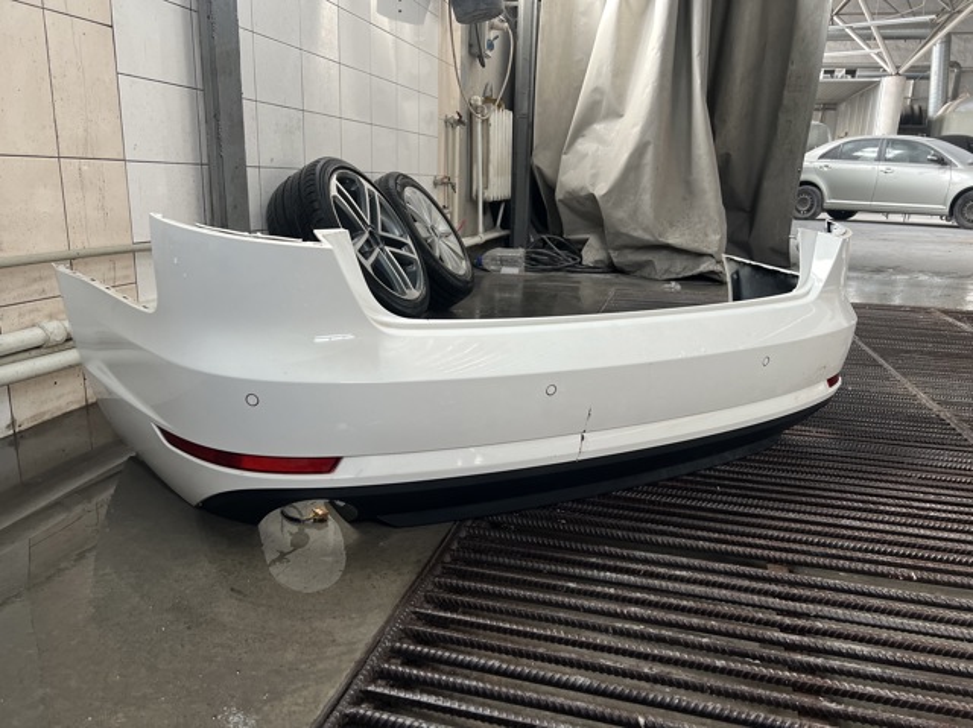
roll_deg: -1.2
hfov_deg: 67.3
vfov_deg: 53.0
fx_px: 730
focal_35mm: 26
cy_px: 364
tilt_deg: -14.7
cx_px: 486
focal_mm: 5.7
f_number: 1.5
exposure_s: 1/112
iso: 125
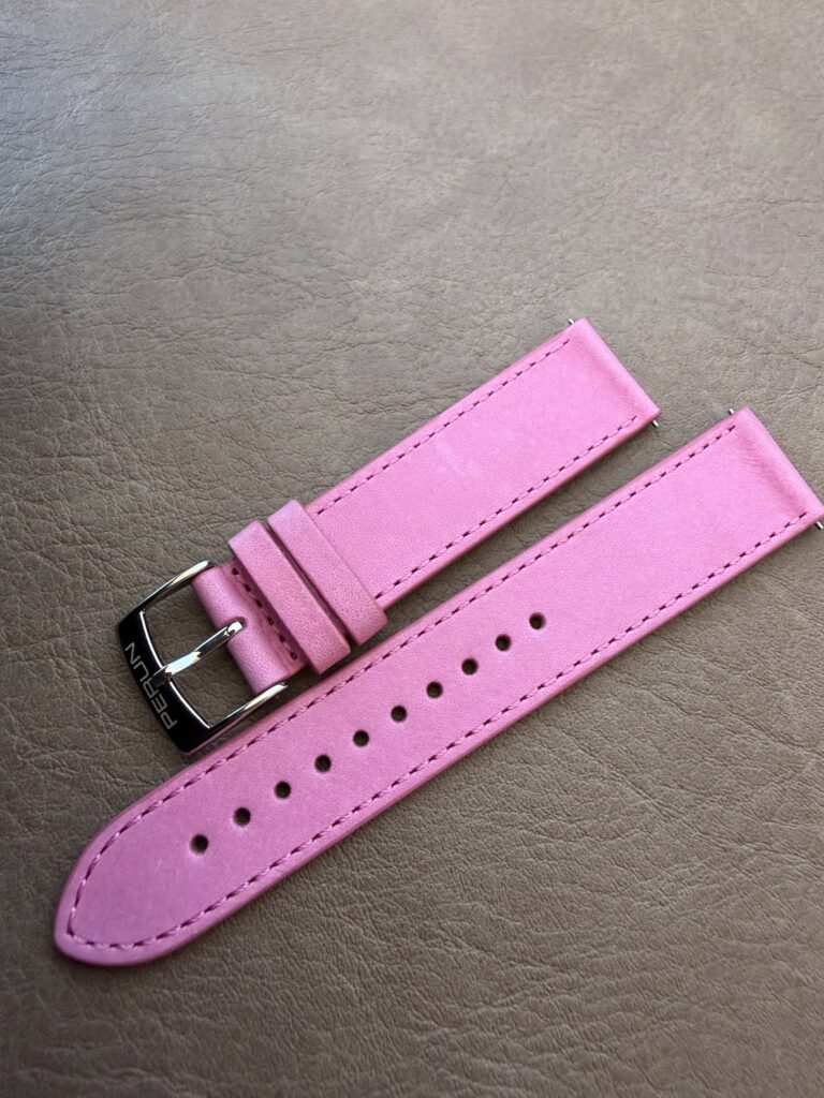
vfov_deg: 71.6
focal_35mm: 24
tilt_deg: -67.4
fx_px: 762
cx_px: 412
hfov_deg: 56.8
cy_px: 549
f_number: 2.2
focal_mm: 2.22
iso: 250
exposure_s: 1/121
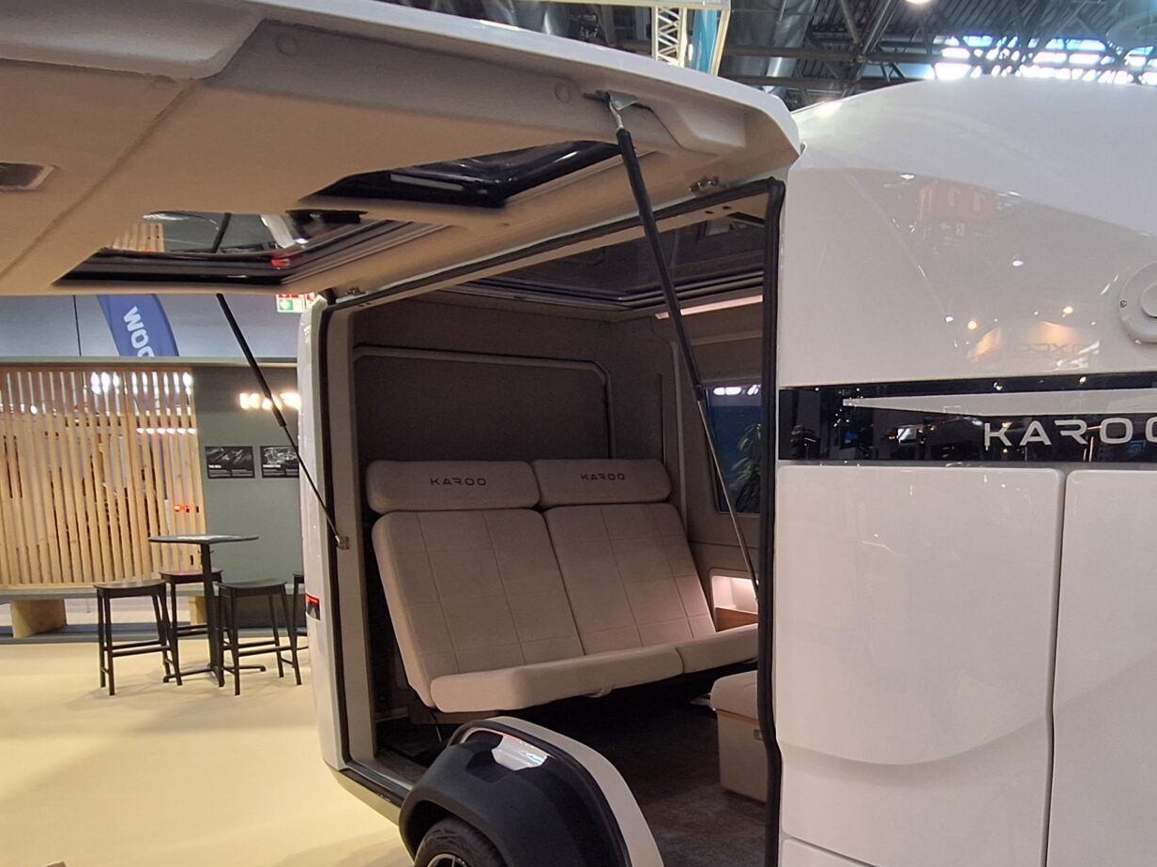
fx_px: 902
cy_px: 609
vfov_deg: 50.0
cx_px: 759
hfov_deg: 63.9
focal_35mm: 27
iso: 64
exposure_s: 1/50
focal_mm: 1.74
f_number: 2.2
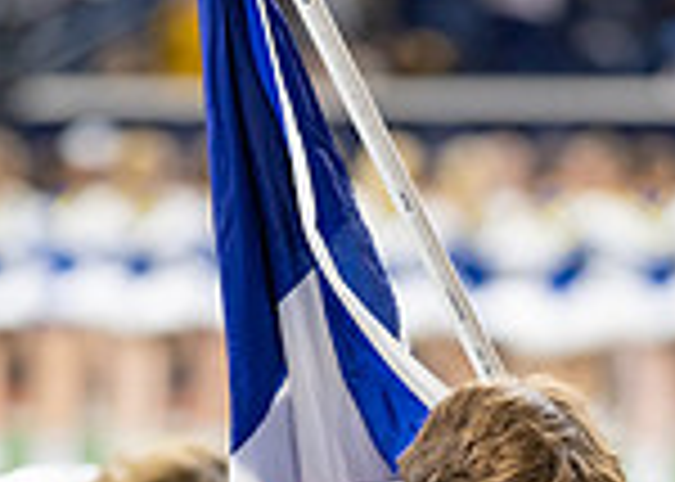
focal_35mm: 548
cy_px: 784
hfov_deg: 3.7
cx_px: 238
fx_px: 10501
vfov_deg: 2.6
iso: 500
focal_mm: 135
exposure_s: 1/400
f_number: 1.8
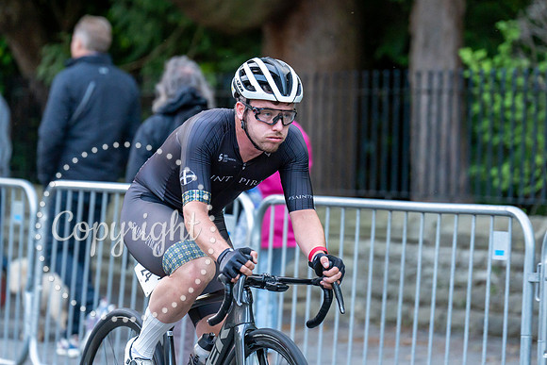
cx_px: 259
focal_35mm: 211
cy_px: 113
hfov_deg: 9.8
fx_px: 3206
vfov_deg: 6.5
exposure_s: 1/1000
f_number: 2.8
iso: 1250
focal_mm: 153
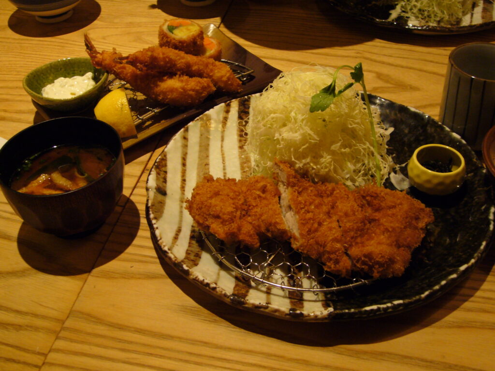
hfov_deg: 42.1
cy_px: 186
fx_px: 643
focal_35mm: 45
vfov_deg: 32.2
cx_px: 248
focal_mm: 7.5
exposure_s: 1/8
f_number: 3.2
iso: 200
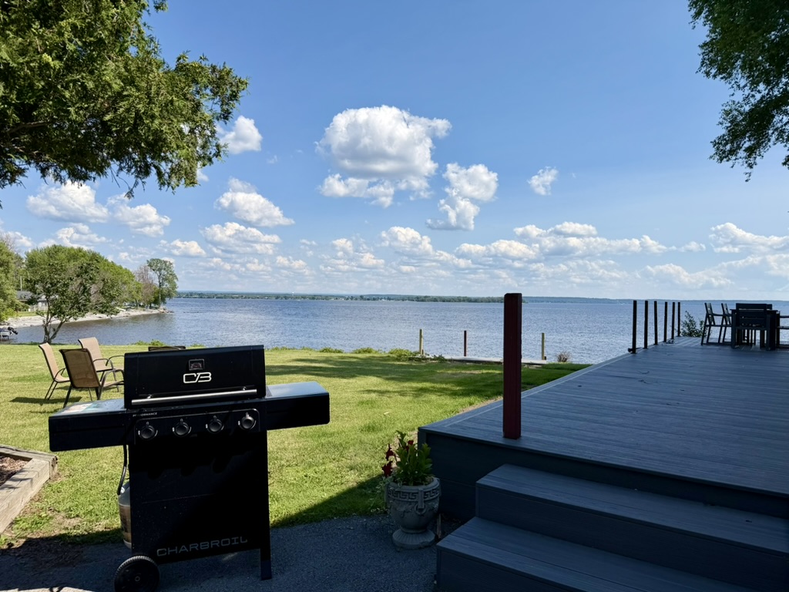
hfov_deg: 71.6
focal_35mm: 24
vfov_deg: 56.8
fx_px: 547
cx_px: 394
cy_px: 296
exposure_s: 1/6711
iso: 80
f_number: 1.78
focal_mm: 6.76
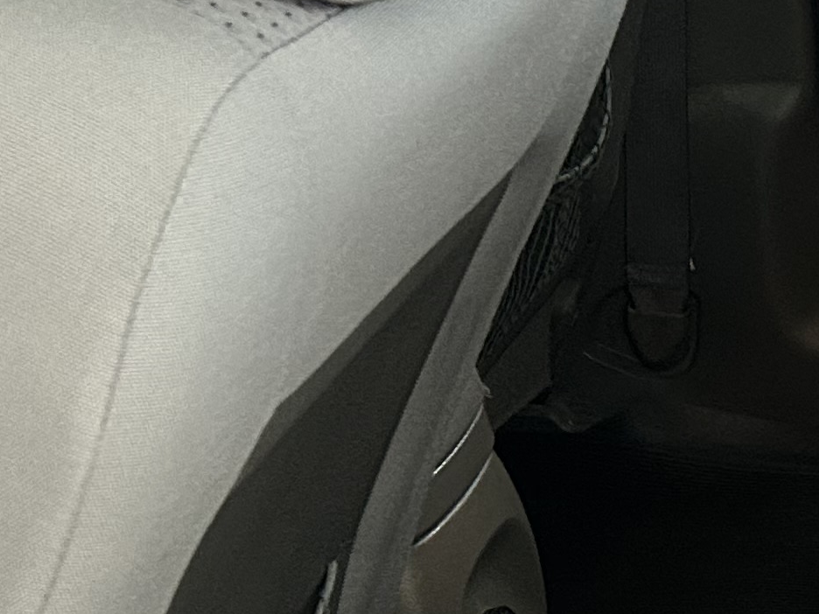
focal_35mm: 112
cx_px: 1352
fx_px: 2650
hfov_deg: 15.7
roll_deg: +0.1
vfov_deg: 13.2
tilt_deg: -25.3
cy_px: 338
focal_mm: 5.7
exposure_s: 1/30
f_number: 1.5
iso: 640
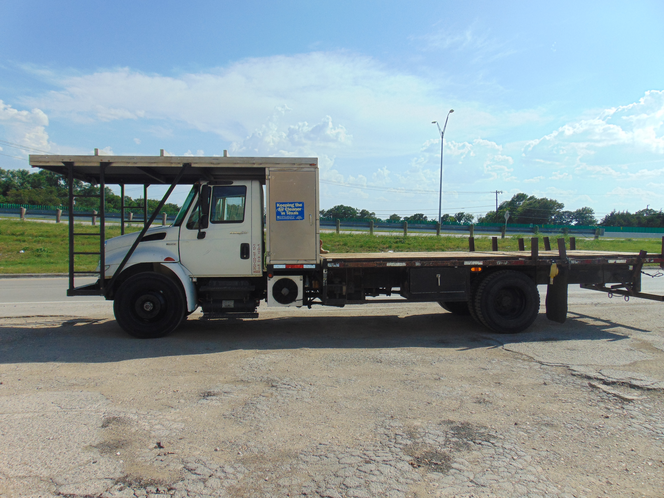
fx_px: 480
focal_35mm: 25
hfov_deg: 69.4
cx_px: 332
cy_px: 249
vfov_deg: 54.9
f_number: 7.7
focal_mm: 4.5
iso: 80
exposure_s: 1/320
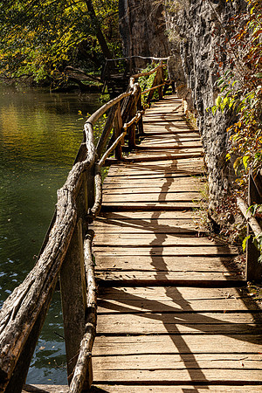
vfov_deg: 33.4
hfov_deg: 22.6
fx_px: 655
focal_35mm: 60
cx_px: 131
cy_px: 196
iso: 125
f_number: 18
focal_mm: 60
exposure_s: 1/100
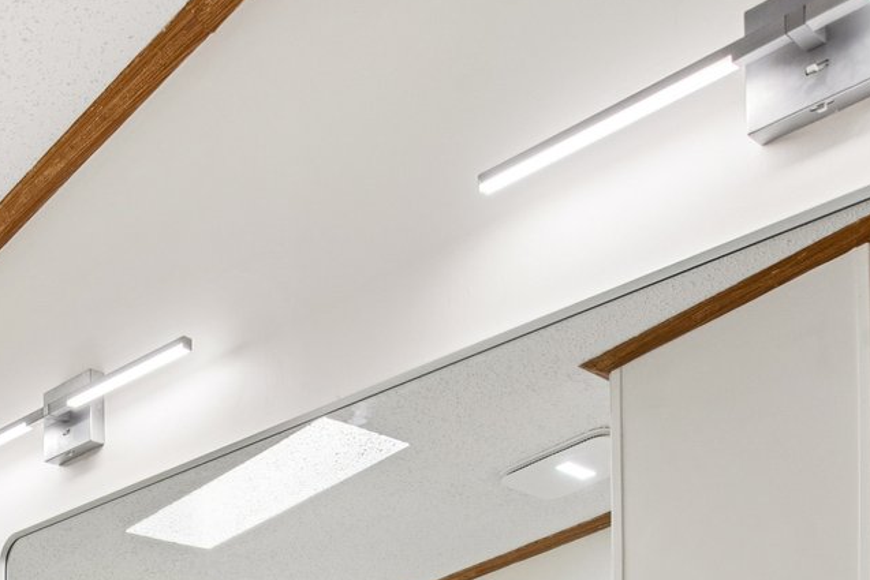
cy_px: 870
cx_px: -83
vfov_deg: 23.7
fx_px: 1088
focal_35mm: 45
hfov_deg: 36.9
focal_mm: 14
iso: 200
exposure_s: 1/60
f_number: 9
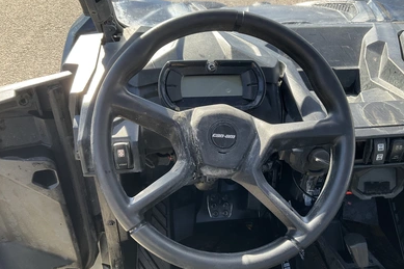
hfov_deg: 60.3
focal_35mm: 31
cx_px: 205
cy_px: 126
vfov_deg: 42.3
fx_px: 348
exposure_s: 1/276
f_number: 1.8
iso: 25
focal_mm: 3
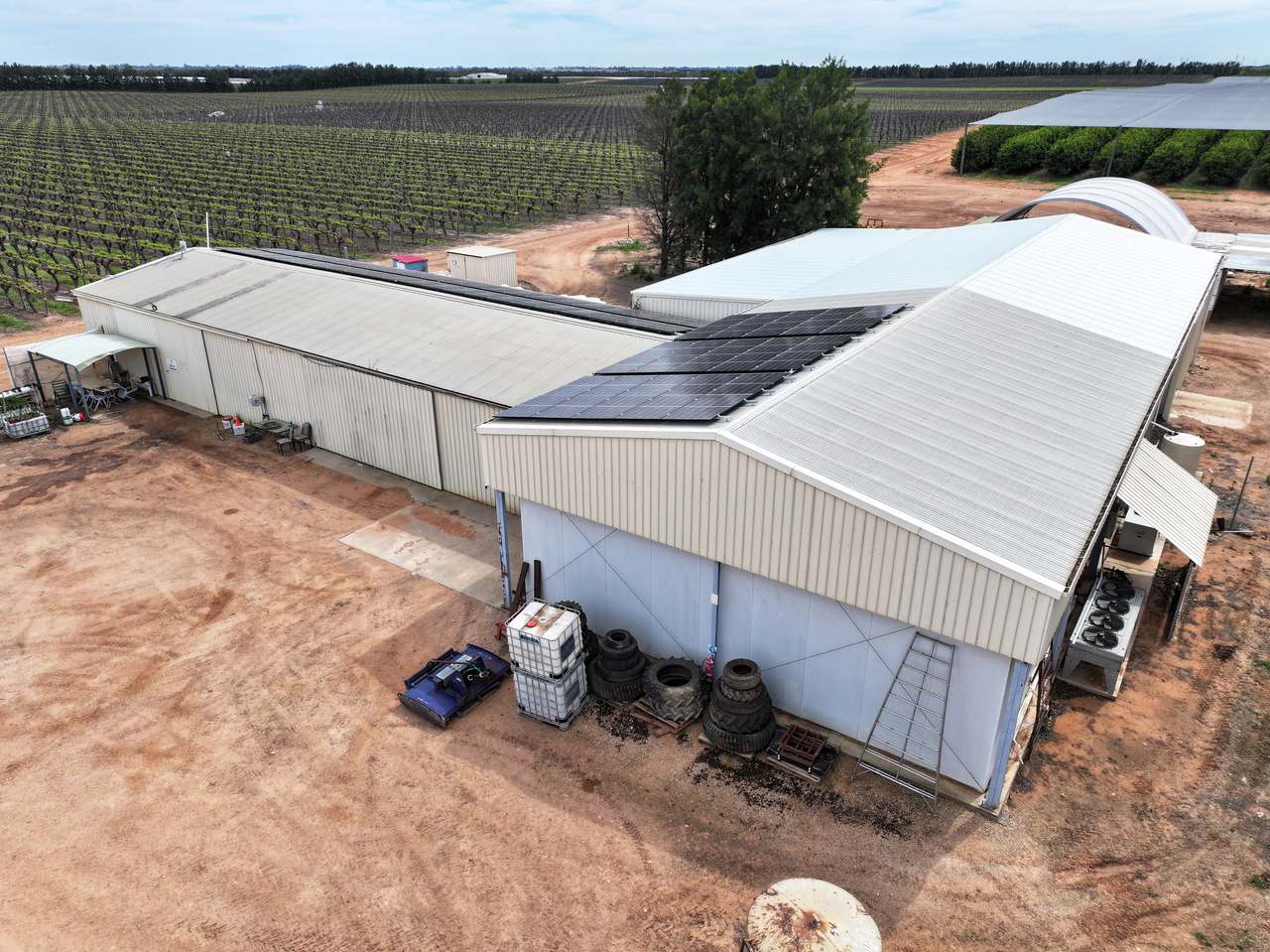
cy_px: 476
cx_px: 635
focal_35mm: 24
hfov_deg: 71.6
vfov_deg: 56.8
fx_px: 880
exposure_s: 1/3200
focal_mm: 12.29
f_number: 2.8
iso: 110
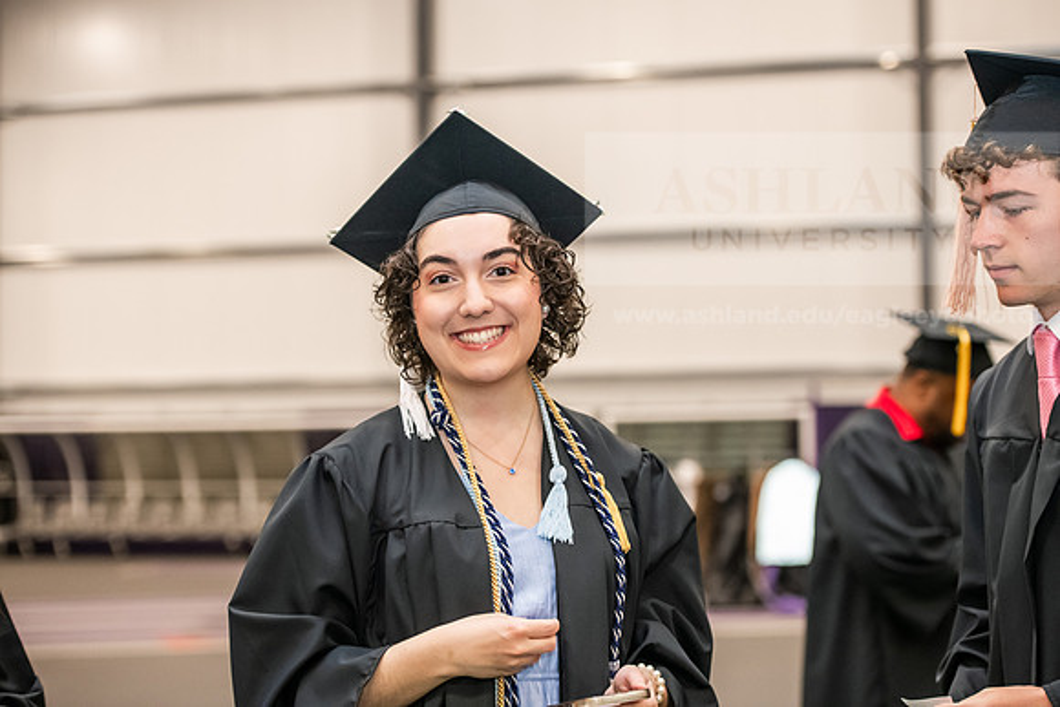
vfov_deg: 17.1
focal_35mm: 80
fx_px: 2356
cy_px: 354
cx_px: 530
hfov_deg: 25.4
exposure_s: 1/200
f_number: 3.5
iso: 3200
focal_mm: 80
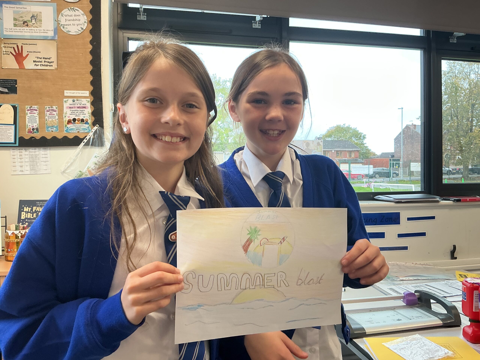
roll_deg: +0.2
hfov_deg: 61.7
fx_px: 402
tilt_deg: -3.5
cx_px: 240
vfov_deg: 48.2
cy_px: 180
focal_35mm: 29
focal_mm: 3
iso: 64
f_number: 1.8
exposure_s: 1/60
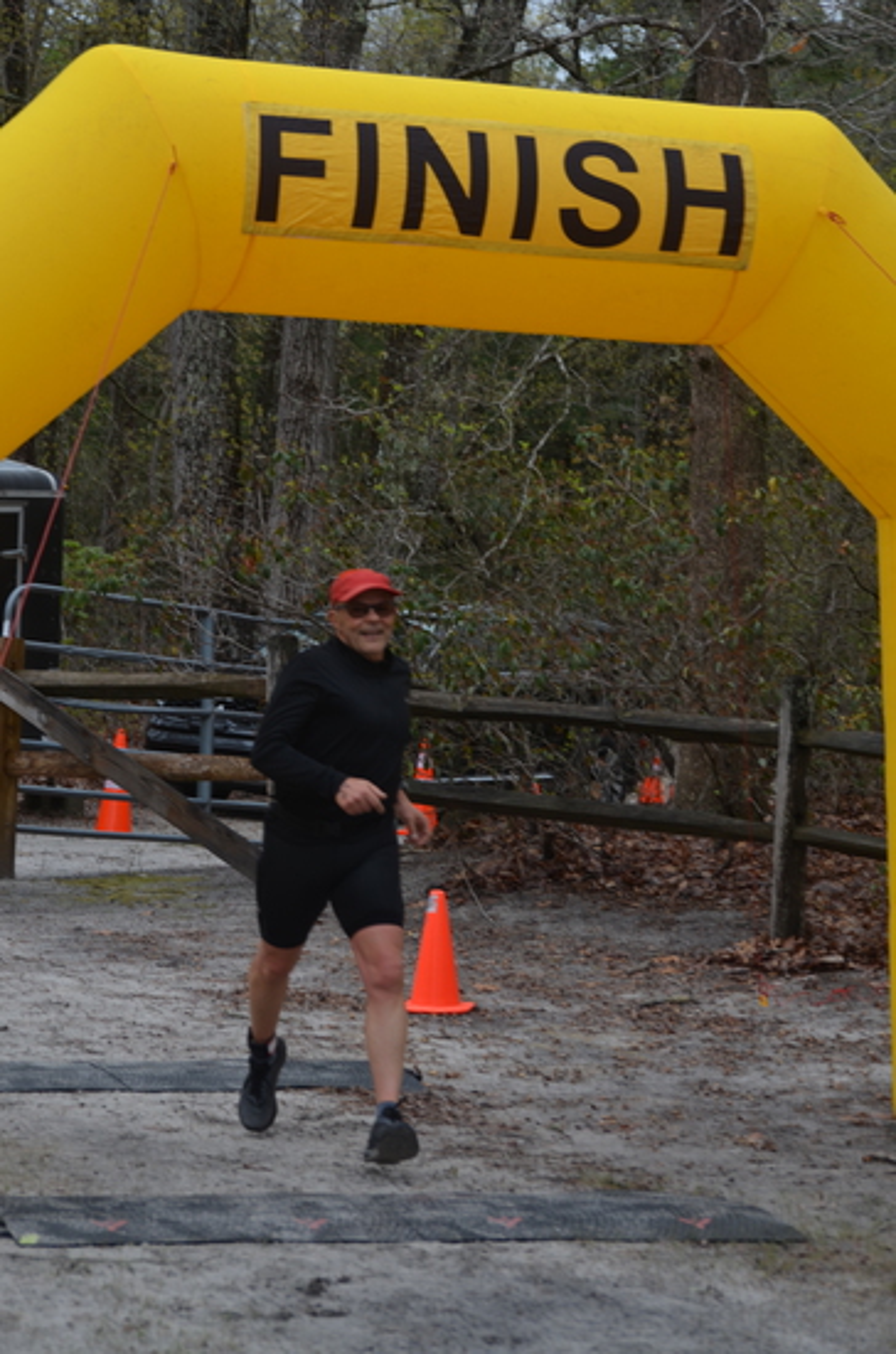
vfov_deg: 20.1
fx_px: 3827
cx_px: 448
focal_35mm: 102
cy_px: 677
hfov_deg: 13.4
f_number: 5.6
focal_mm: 68
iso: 200
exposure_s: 1/500
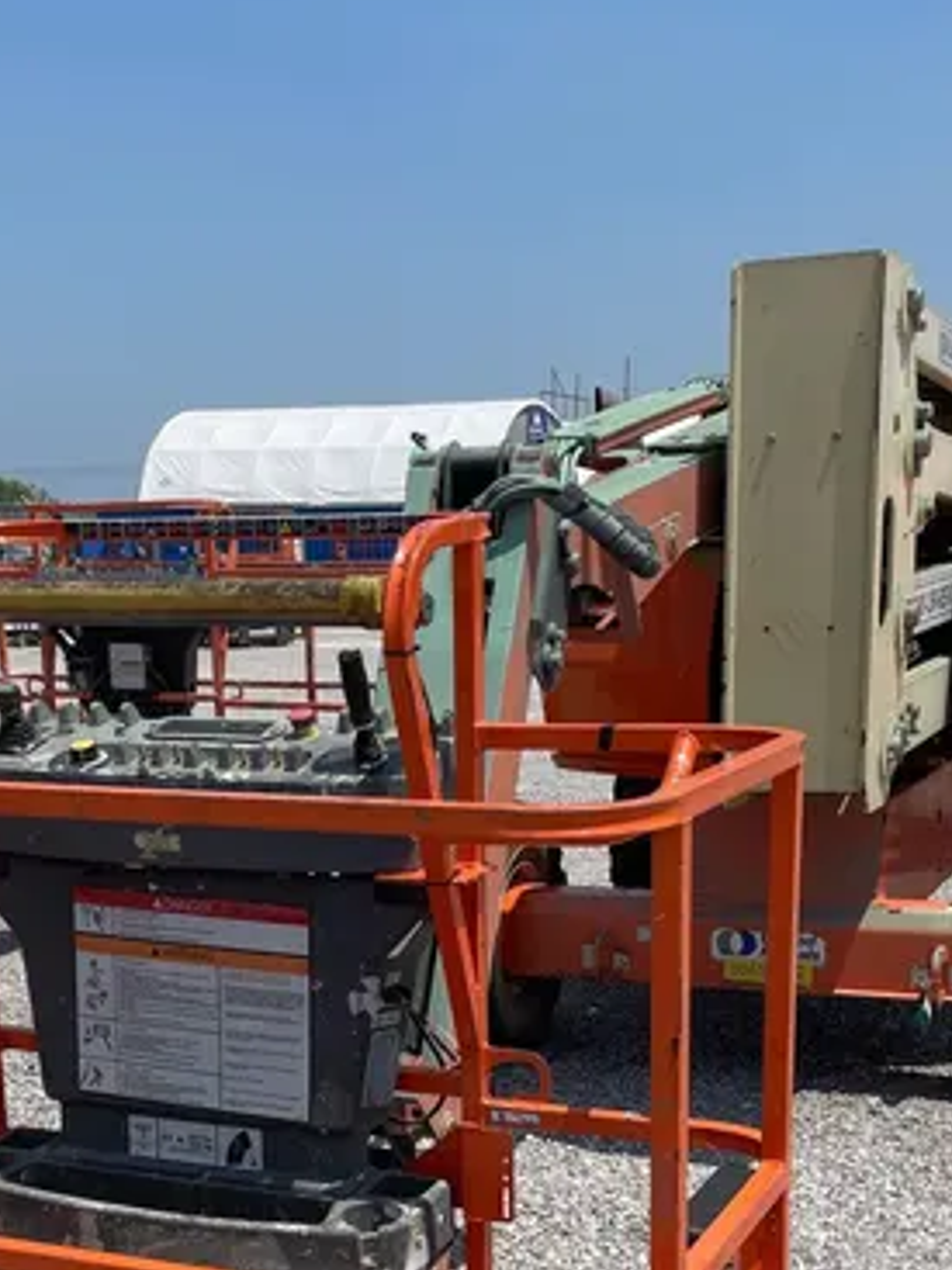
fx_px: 1908
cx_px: 412
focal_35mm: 52
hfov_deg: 28.0
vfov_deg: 35.2
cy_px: 1074
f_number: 1.6
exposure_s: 1/4464
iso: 32
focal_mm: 4.2
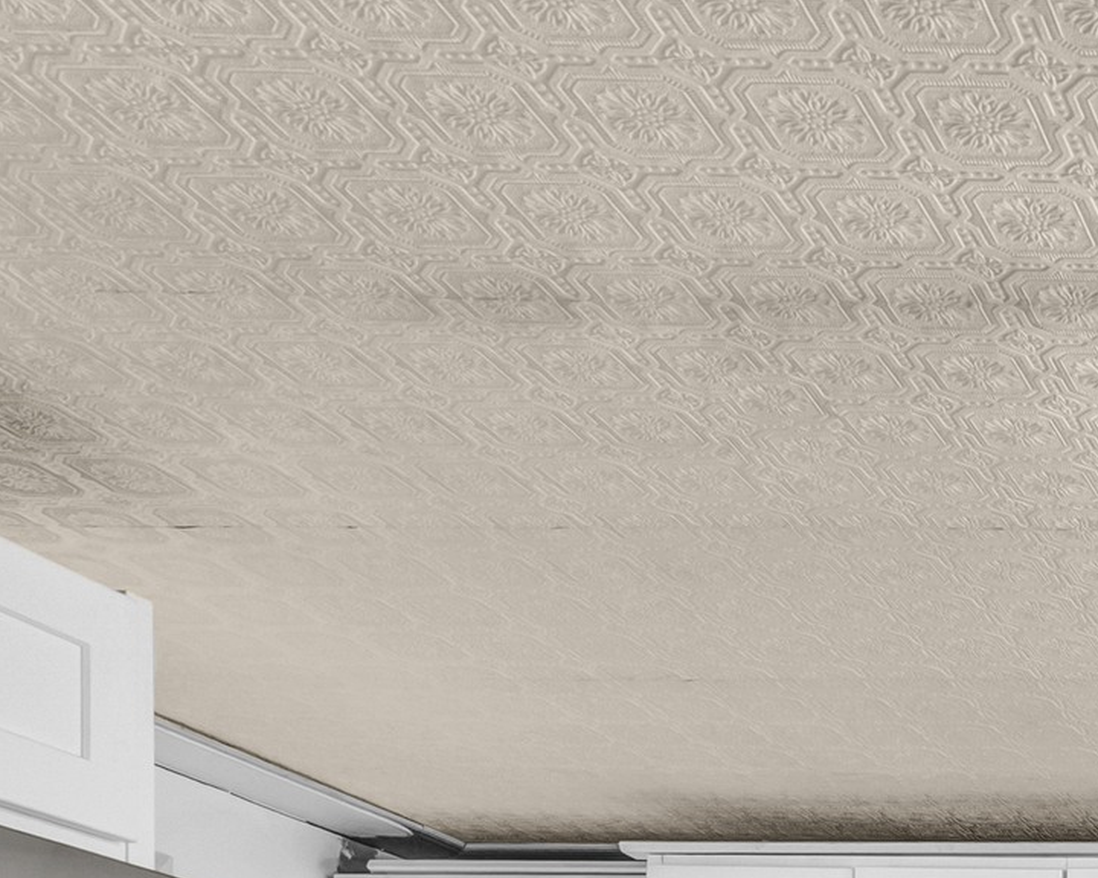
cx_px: 1571
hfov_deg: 26.2
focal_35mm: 56
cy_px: 1255
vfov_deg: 22.9
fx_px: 1820
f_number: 7.1
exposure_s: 1/15
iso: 320
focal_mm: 14
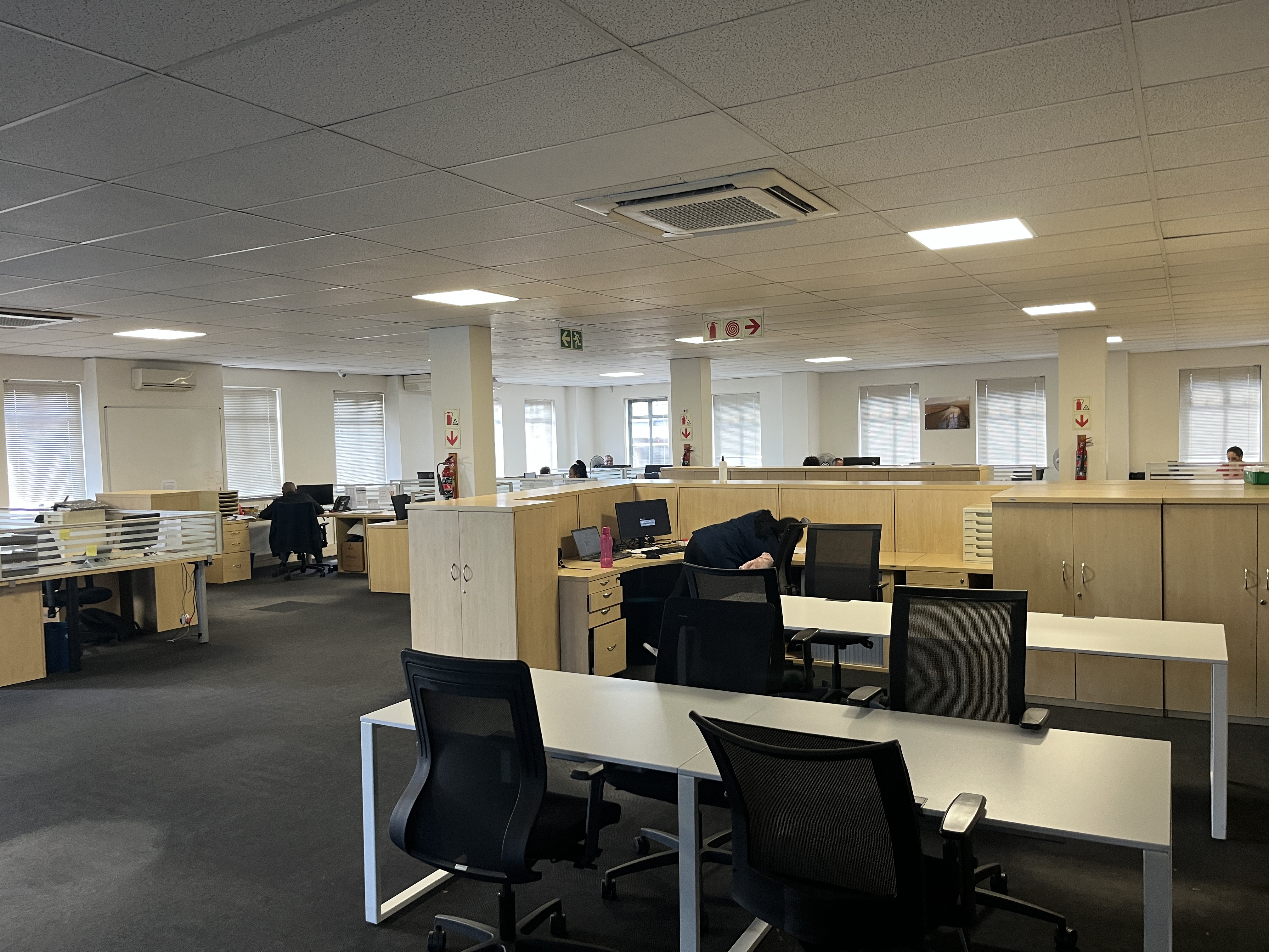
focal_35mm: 26
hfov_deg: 67.3
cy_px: 476
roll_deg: +2.1
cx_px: 634
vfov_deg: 53.1
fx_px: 953
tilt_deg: -3.5
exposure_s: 1/50
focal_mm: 5.1
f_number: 1.6
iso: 160
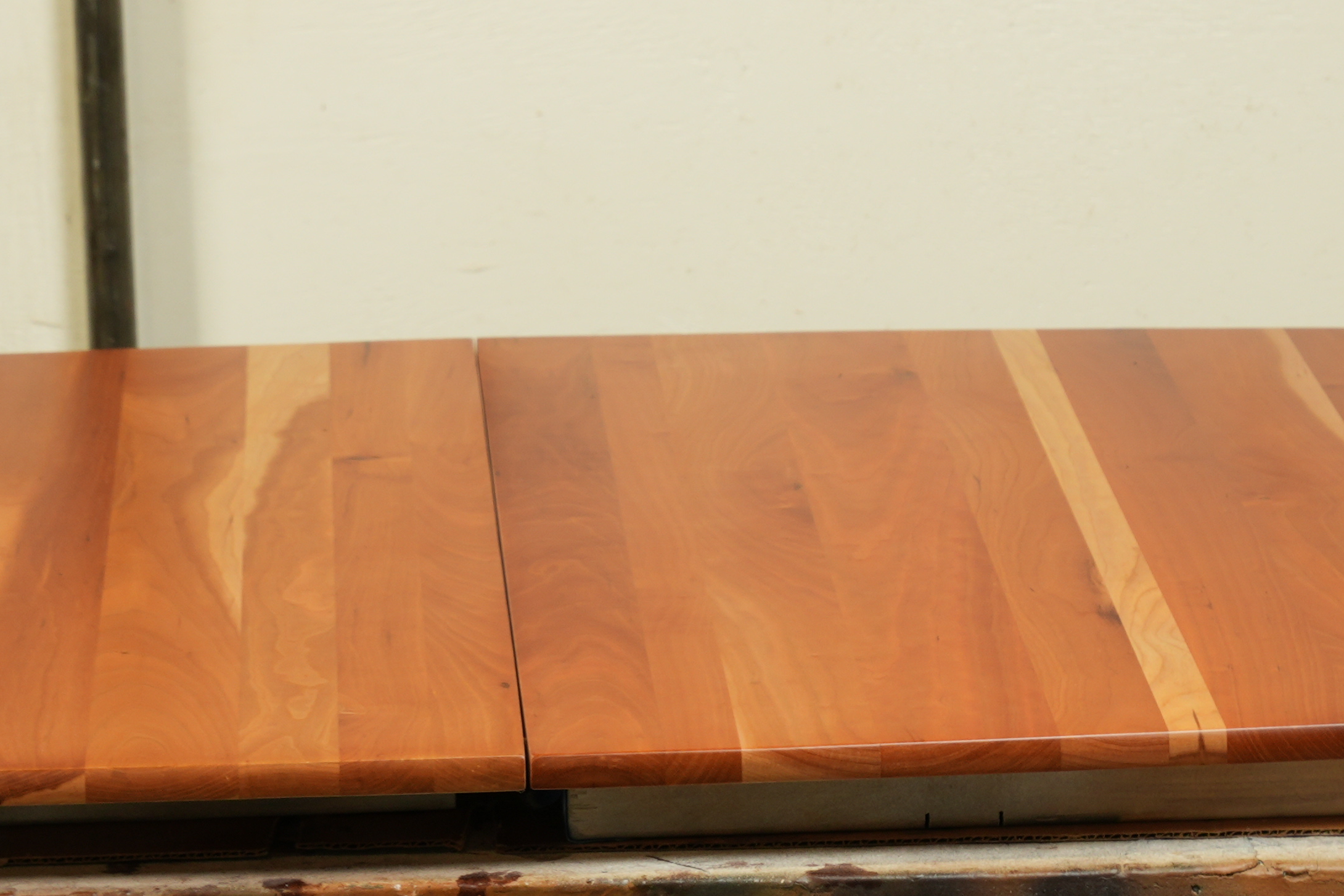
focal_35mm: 215
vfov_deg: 6.4
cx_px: 485
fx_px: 8016
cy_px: 17
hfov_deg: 9.6
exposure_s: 1/2.5
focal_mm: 50.4
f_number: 8
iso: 125
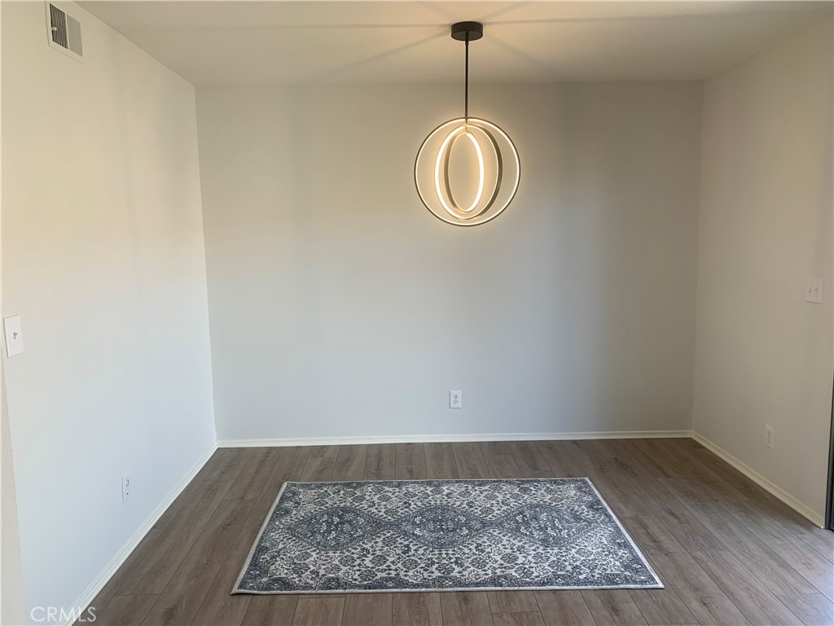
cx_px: 417
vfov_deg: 53.1
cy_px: 313
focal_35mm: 26
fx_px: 626
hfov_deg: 67.3
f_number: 1.8
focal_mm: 4.25
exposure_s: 1/120
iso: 50
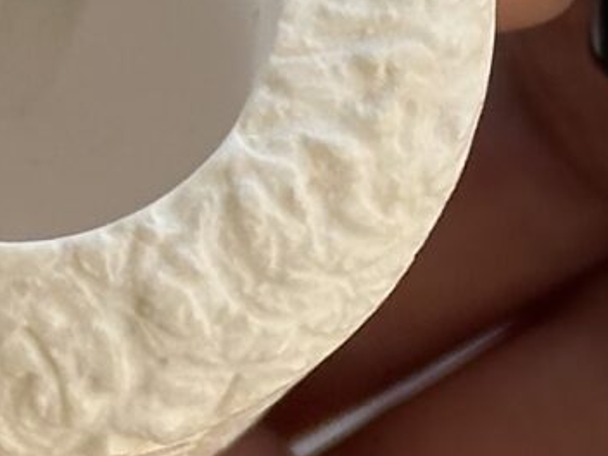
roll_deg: +8.2
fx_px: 6130
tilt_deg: -23.1
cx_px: 439
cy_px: -92
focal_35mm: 349
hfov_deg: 5.7
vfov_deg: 4.2
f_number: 1.78
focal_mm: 6.86
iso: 64
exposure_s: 1/785
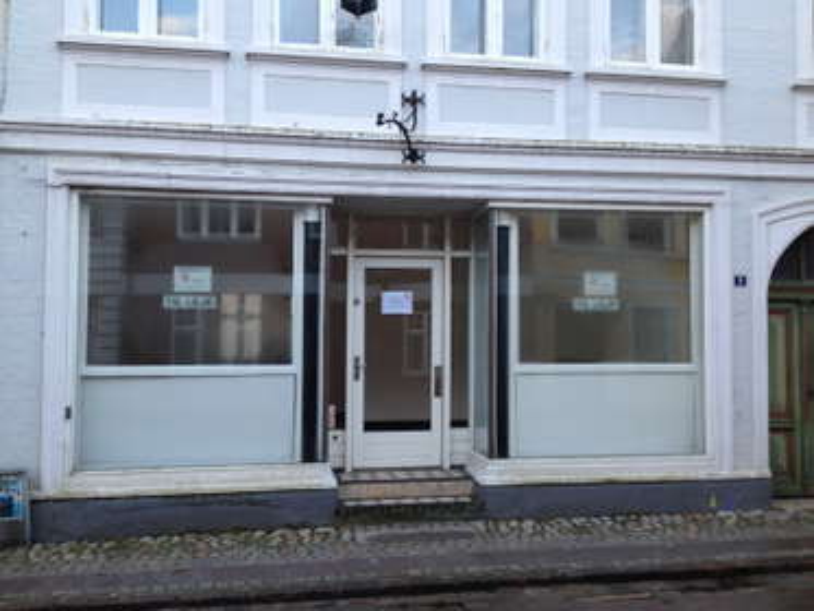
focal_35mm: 35
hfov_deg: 52.6
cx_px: 407
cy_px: 306
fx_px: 823
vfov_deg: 40.7
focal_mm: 4.28
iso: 80
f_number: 2.4
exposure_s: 1/120
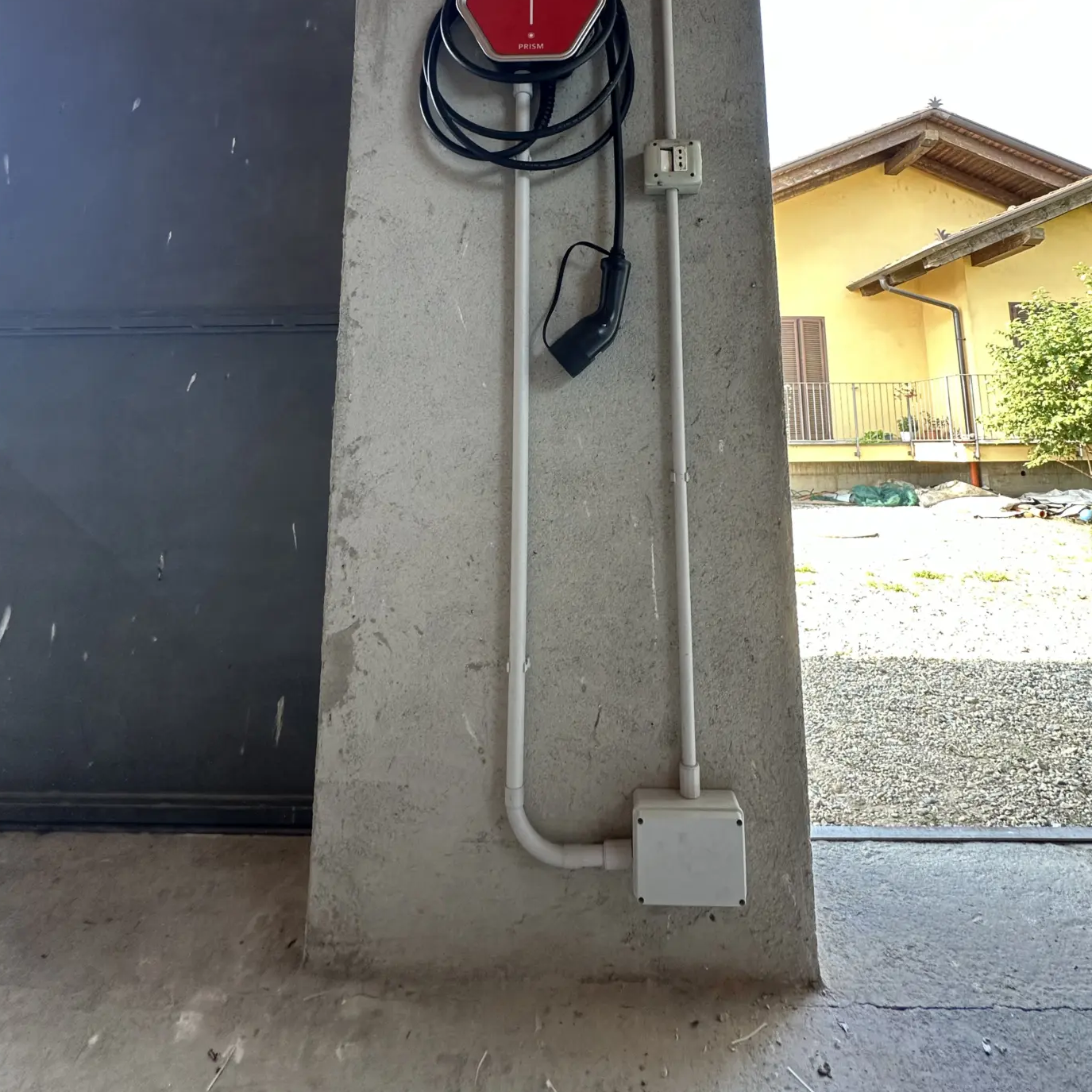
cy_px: 338
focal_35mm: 18
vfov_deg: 77.3
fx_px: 642
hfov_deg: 80.6
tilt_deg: +10.7
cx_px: 590
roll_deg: +0.2
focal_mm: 2.22
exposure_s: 1/99
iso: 125
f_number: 2.2
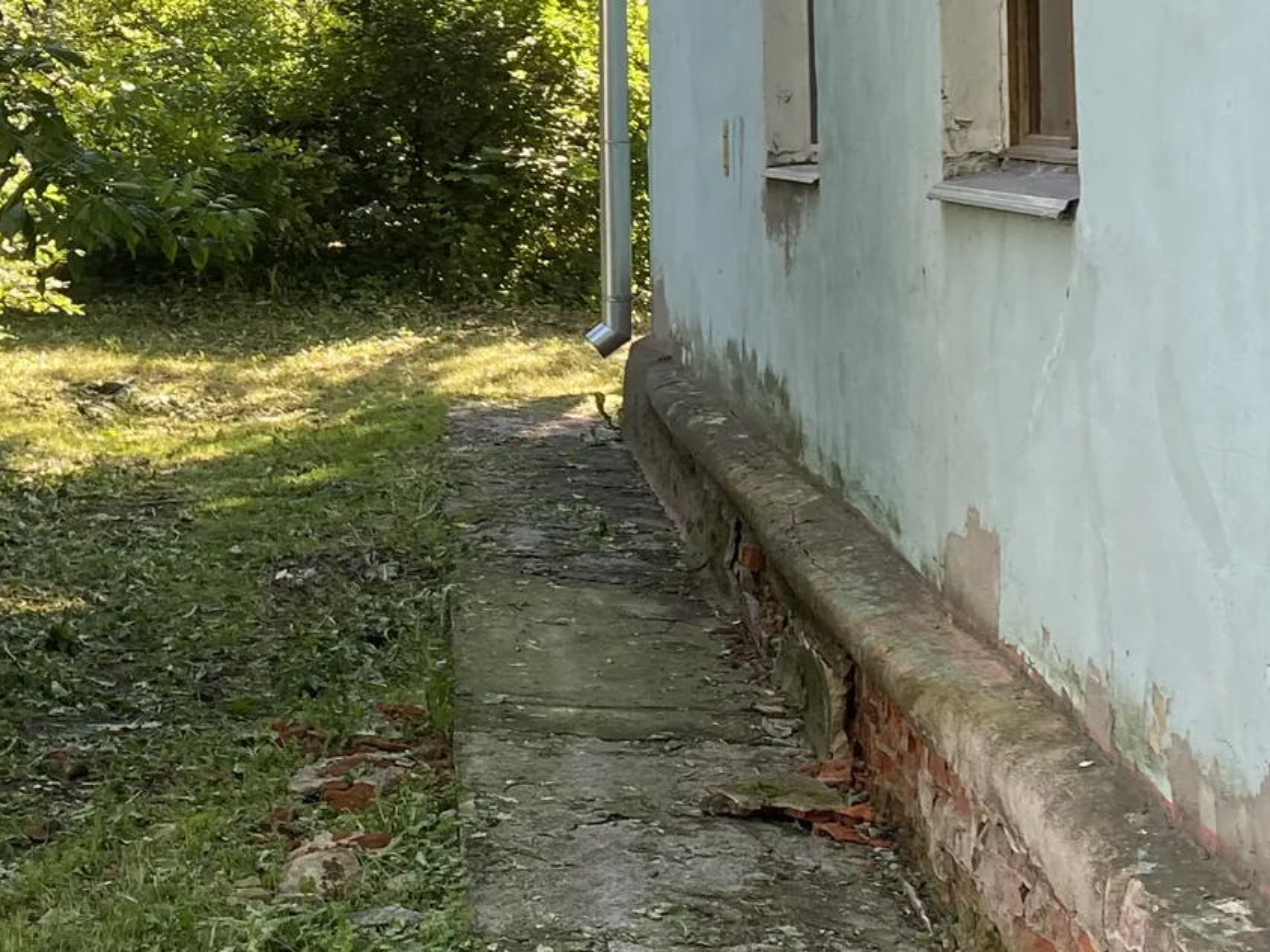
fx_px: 2715
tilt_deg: +3.2
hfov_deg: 25.6
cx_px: 172
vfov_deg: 19.3
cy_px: -17
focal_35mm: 74
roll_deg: -1.1
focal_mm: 4.25
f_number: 1.8
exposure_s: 1/158
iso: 32
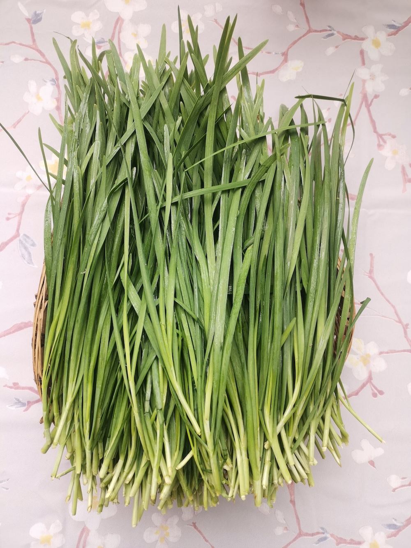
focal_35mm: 26
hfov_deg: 53.1
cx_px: 206
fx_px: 412
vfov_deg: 67.3
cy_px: 274
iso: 50
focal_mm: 4.75
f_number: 1.8
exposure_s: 1/181
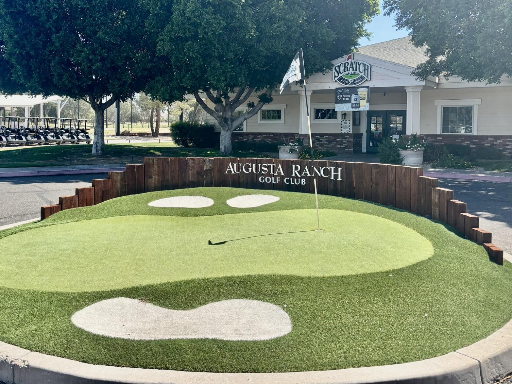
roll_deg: -0.4
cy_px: 142
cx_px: 204
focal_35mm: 34
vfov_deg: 41.5
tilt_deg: -2.0
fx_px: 503
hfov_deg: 53.6
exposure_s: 1/1845
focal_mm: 5.96
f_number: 1.6
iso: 50
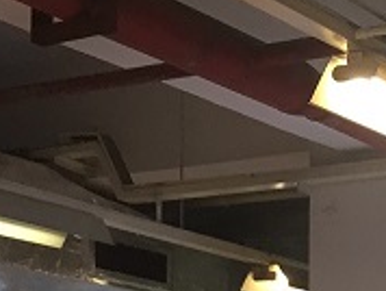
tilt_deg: +1.5
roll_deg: -1.3
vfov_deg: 11.4
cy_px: 495
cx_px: 651
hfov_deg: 14.5
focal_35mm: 122
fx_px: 1362
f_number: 2.2
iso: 64
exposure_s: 1/33
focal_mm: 4.15
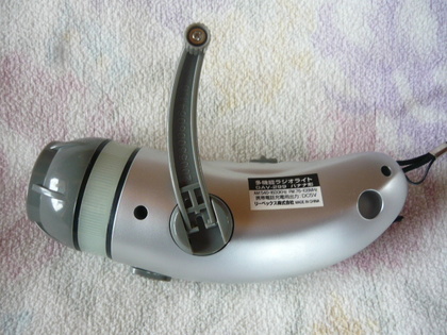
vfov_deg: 42.9
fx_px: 426
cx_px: 224
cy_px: 168
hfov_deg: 55.4
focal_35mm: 33
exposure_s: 1/30
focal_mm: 5.5
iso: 125
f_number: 2.8
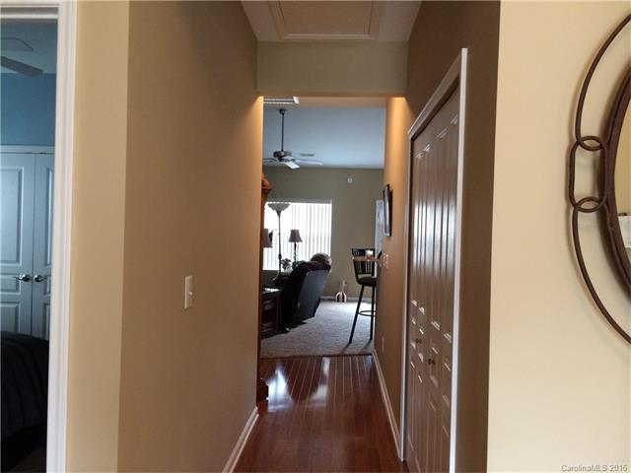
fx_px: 547
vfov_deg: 46.8
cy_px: 236
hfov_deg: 60.0
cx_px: 316
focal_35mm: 30
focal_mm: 4.12
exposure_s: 1/30
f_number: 2.2
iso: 200
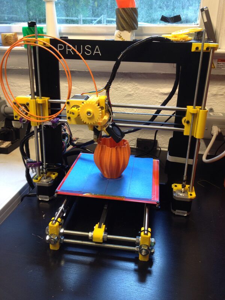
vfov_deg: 52.6
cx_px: 112
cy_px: 150
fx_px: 303
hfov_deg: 40.7
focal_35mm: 35
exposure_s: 1/20
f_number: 2.4
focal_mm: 4.28
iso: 64
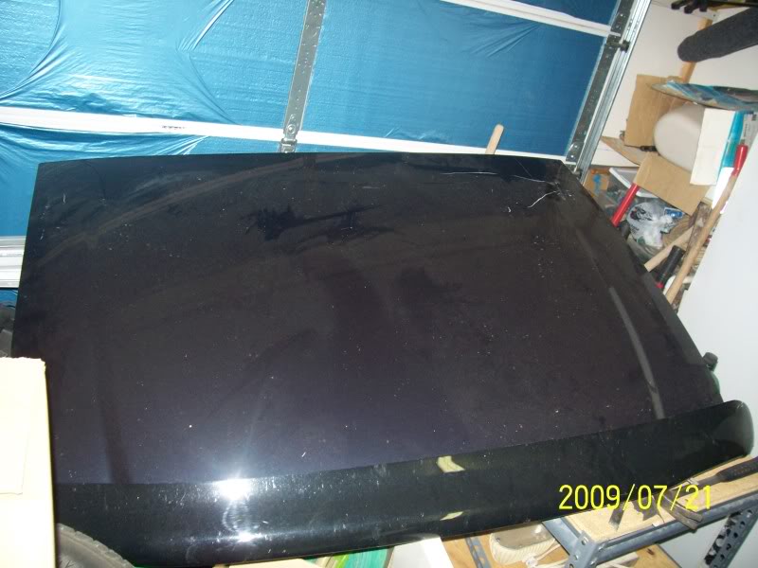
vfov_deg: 41.8
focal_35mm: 34
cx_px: 379
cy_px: 284
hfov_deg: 54.0
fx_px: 745
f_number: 2.7
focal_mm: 5.6
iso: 160
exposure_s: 1/60
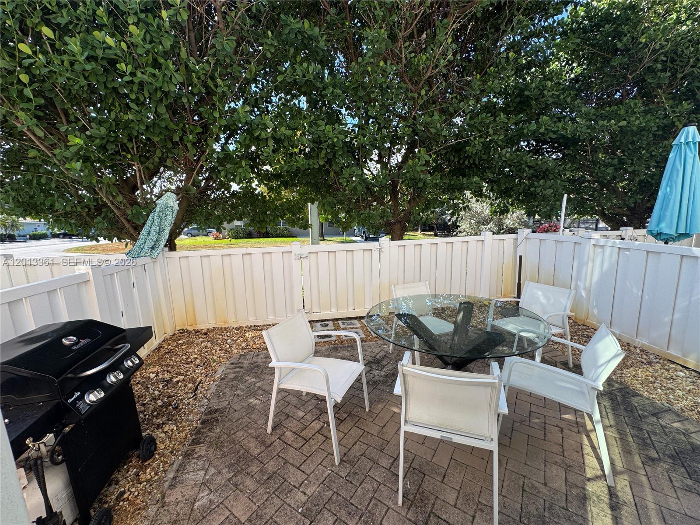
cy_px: 262
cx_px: 350
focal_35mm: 14
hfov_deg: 102.1
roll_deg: +0.8
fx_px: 283
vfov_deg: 85.7
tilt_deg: -9.4
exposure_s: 1/771
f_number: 2.2
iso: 40
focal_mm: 2.22
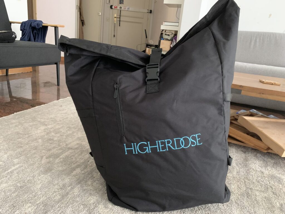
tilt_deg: -17.4
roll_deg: -5.5
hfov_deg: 67.3
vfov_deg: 53.1
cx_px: 142
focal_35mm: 26
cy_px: 107
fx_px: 214
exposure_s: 1/30
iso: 500
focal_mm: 4.25
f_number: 1.8
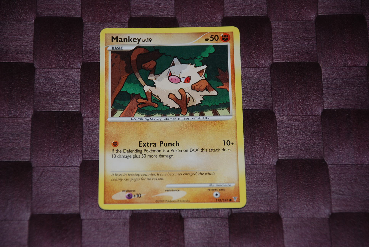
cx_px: 184
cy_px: 124
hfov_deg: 14.4
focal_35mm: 142
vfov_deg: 9.7
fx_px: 1462
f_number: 5.6
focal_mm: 95
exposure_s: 1/60
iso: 200
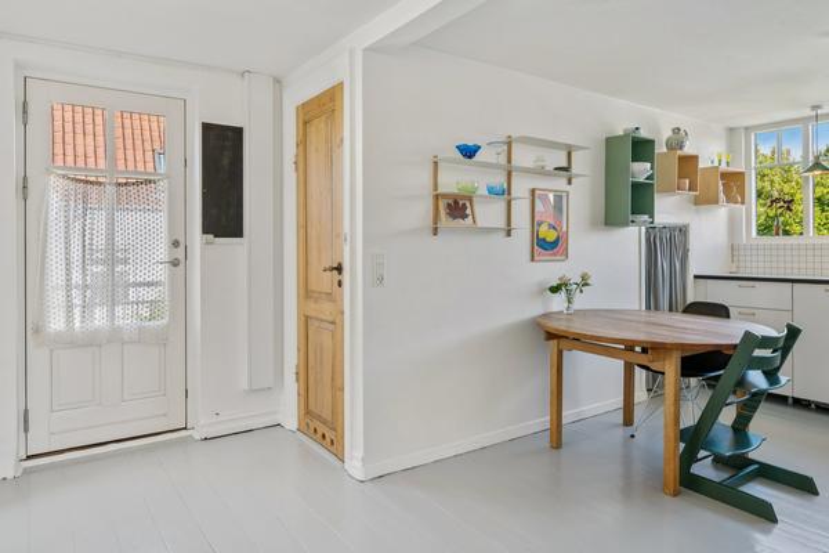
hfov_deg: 78.6
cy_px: 276
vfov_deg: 57.2
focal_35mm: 22
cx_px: 414
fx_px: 507
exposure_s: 1/80
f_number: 9
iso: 640
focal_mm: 22
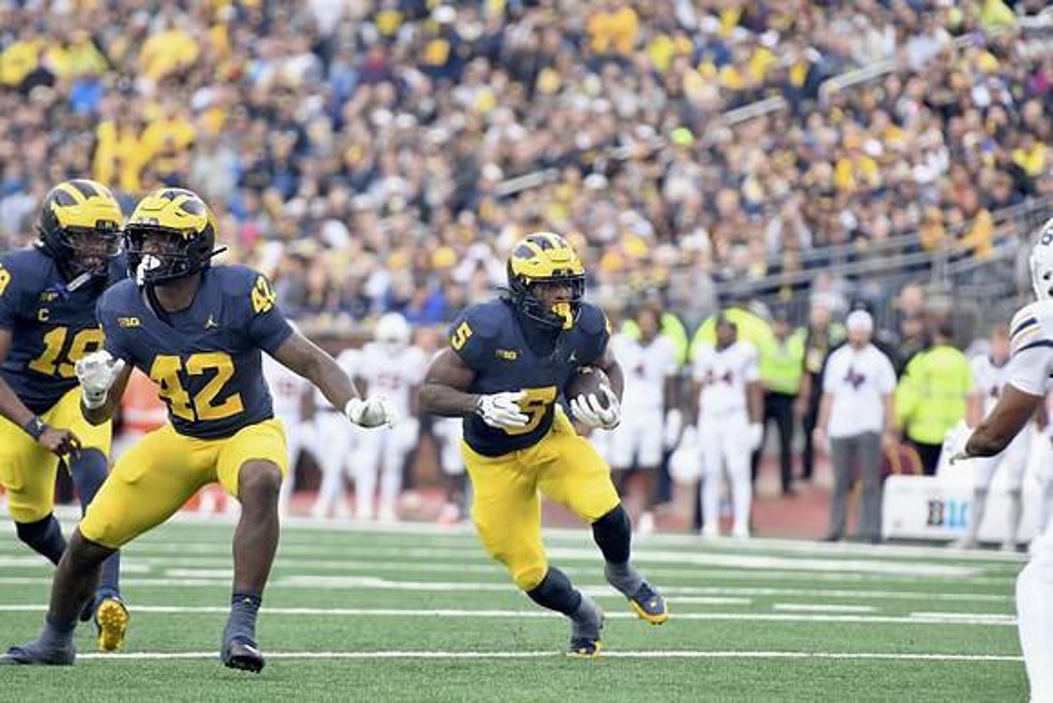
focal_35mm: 240
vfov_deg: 5.7
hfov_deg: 8.6
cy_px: 352
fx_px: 7021
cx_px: 526
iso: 1000
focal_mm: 200
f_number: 2.8
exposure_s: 1/1000
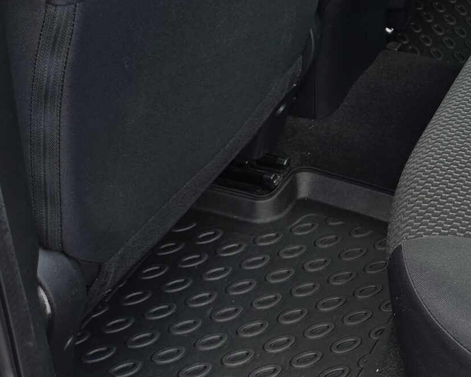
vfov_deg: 21.1
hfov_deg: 23.1
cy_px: 4
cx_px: 659
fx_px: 976
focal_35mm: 70
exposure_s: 1/180
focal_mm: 6.5
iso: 32
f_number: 1.4
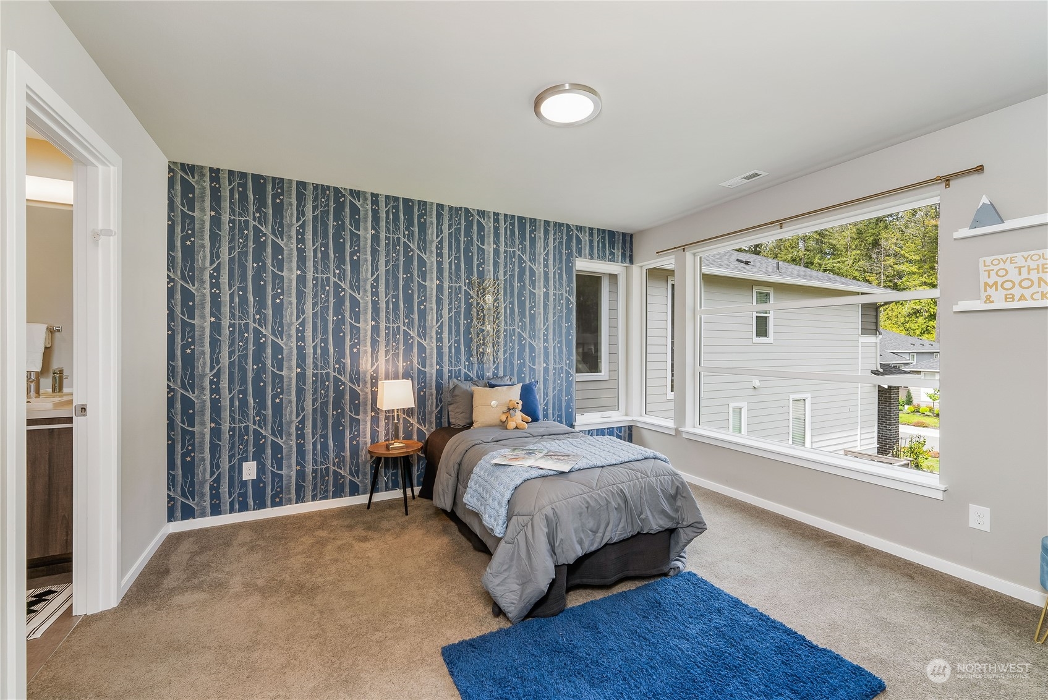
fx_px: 408
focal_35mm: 14
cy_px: 350
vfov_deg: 81.3
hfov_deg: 104.2
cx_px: 524
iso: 400
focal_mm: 14
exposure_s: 1/15
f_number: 9
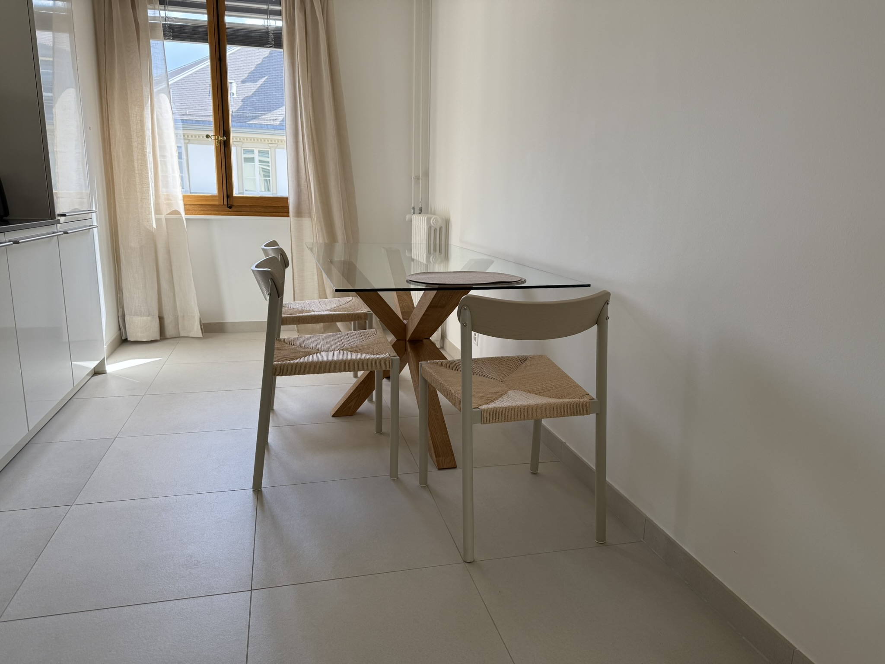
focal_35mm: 24
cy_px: 332
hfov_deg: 71.6
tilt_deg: -12.6
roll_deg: -0.7
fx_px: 614
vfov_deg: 56.8
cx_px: 442
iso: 100
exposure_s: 1/326
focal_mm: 6.76
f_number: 1.78
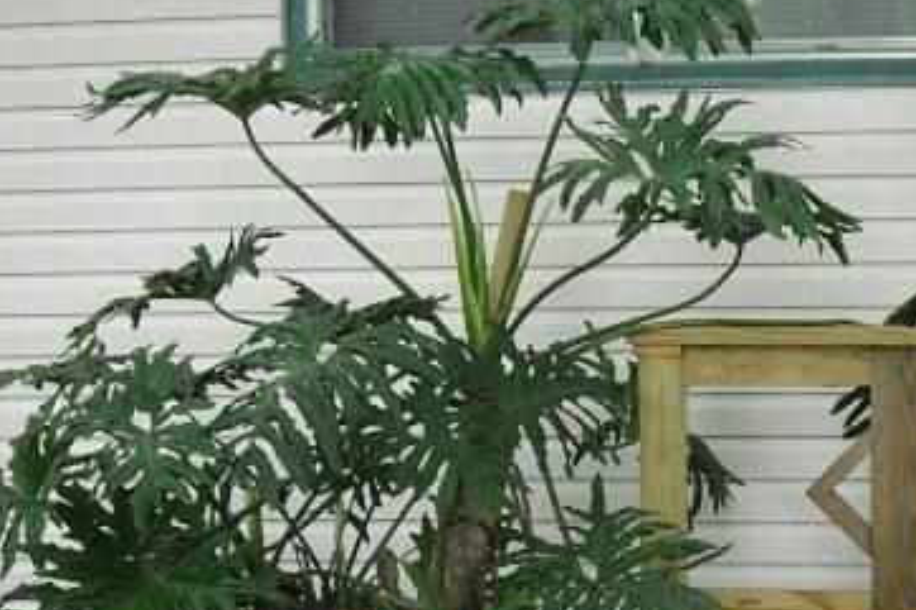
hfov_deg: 19.7
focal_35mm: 103
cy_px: 445
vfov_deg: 13.2
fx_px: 2619
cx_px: 660
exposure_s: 1/250
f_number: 2.8
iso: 565
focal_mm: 5.7
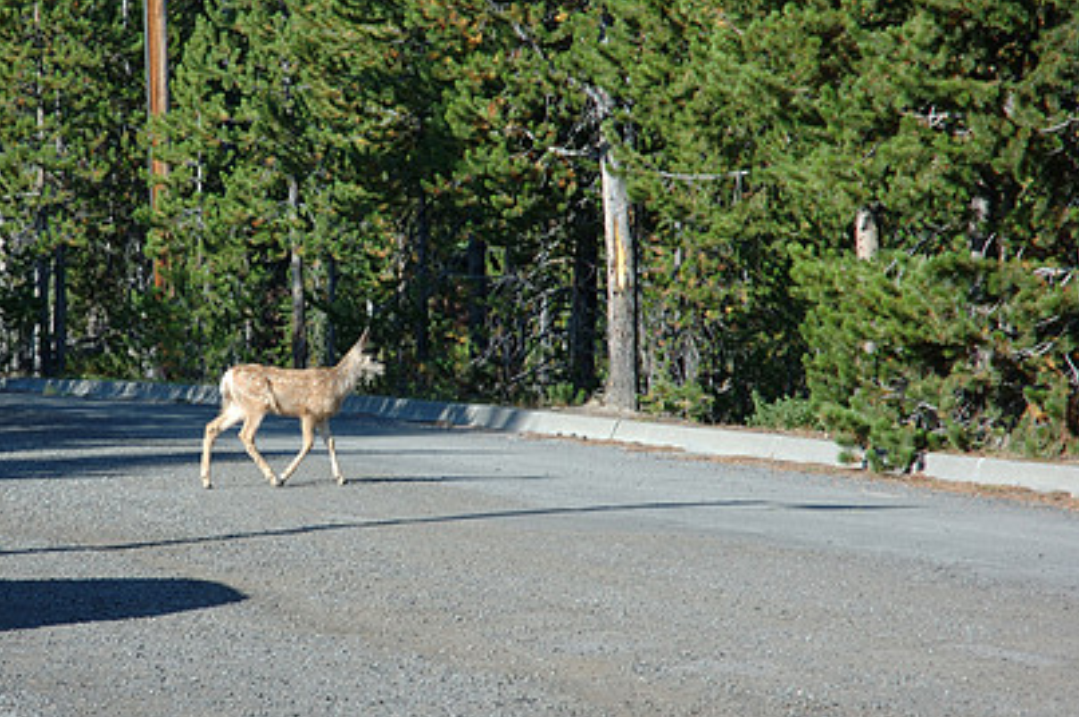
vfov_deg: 9.1
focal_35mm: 151
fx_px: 4522
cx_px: 319
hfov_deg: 13.6
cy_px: 409
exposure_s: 1/250
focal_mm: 70
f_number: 8
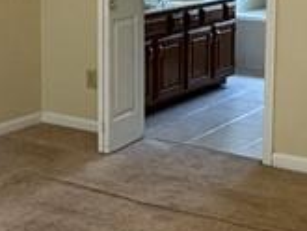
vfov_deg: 16.7
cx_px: 54
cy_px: 19
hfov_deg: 22.1
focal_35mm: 87
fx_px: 772
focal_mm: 2.22
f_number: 2.2
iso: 160
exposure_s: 1/120
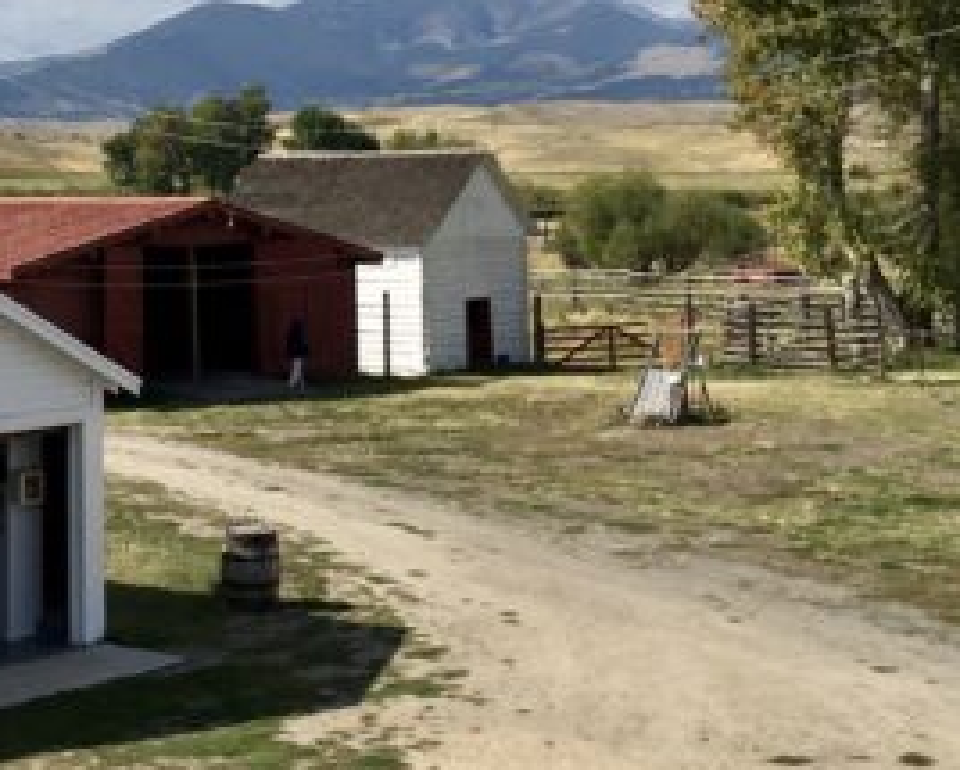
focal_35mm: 81
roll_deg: -0.1
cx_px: 251
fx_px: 2304
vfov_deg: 18.7
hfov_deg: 23.3
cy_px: 111
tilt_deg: +1.0
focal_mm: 4.15
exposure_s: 1/2564
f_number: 2.2
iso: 25
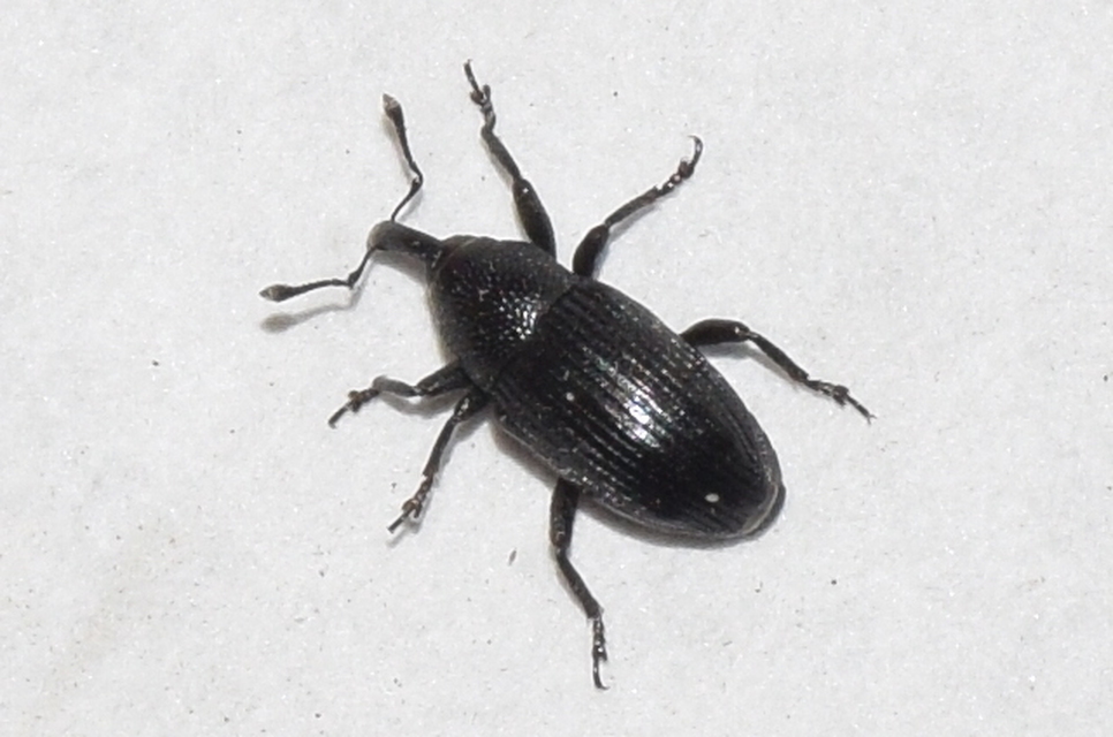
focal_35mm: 210
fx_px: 6480
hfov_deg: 9.8
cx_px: 556
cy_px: 368
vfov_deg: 6.5
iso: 400
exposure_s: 1/160
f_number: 13
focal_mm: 140
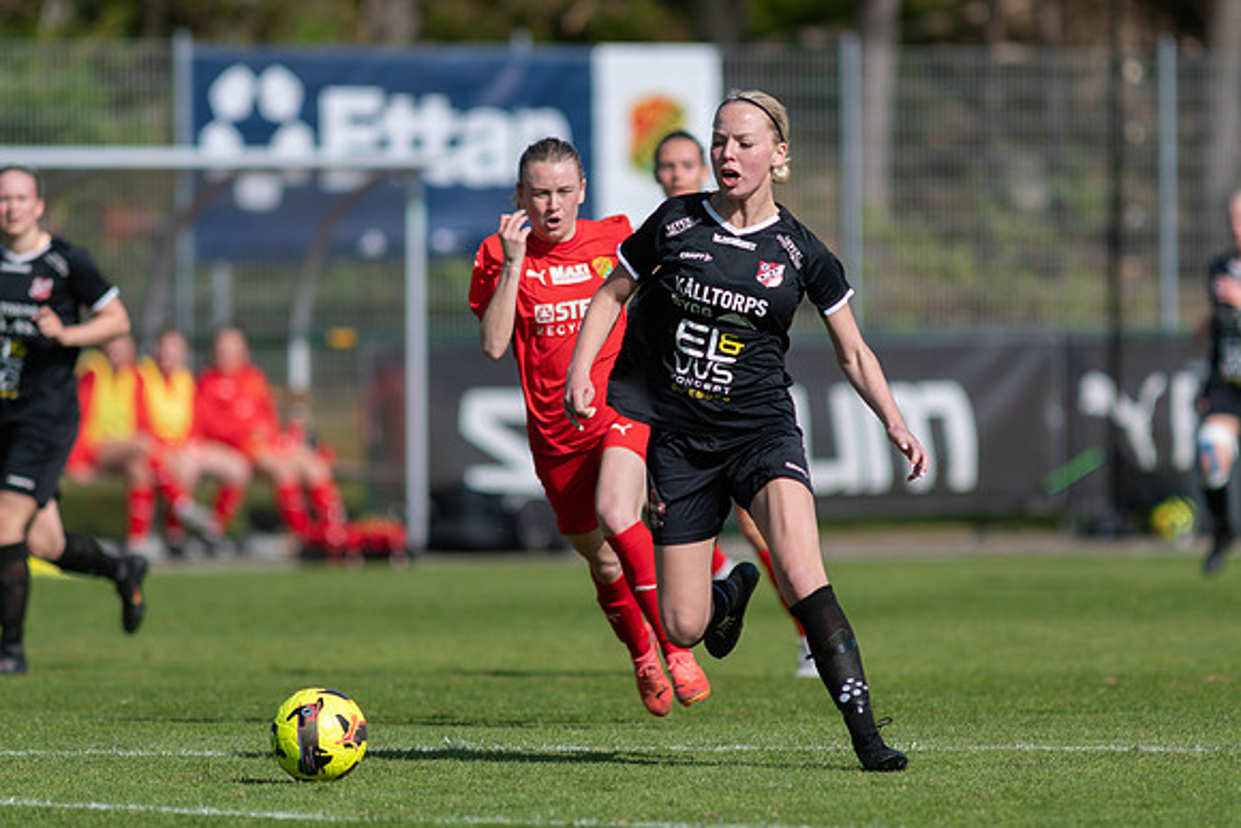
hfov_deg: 4.6
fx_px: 15515
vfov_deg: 3.1
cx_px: 620
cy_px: 414
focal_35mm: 450
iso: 100
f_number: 3.2
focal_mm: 300
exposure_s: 1/2000
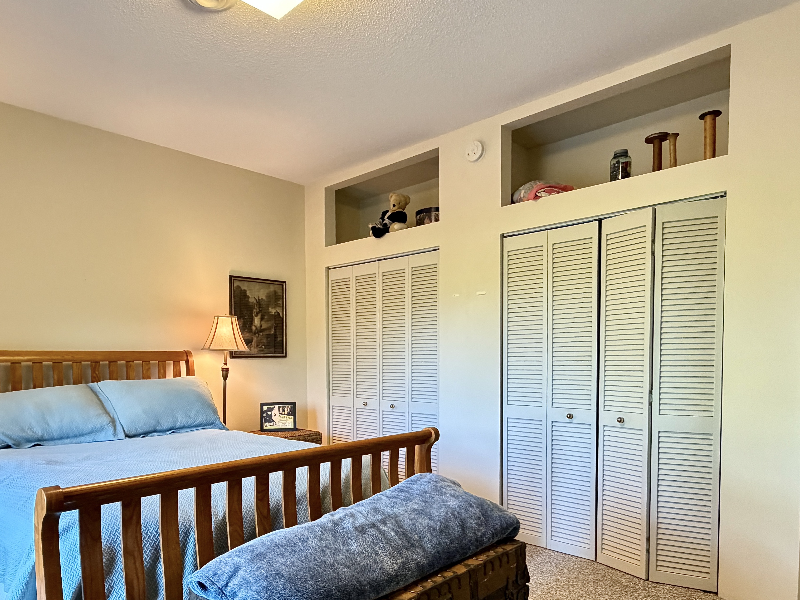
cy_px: 382
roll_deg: +1.8
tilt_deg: -2.3
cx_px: 356
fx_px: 531
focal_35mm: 23
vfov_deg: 58.0
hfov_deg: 73.7
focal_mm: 2.22
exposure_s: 1/60
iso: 640
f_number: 2.2
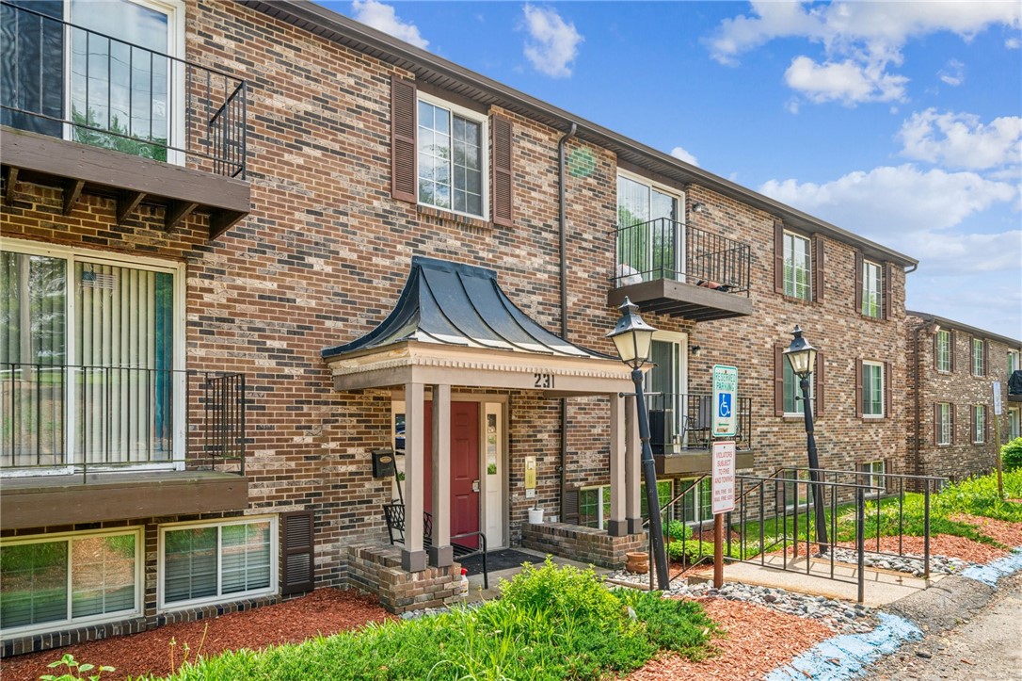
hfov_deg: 81.2
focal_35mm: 21
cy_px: 340
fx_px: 596
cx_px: 511
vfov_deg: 59.4
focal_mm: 21
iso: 50
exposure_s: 1/15
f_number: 14
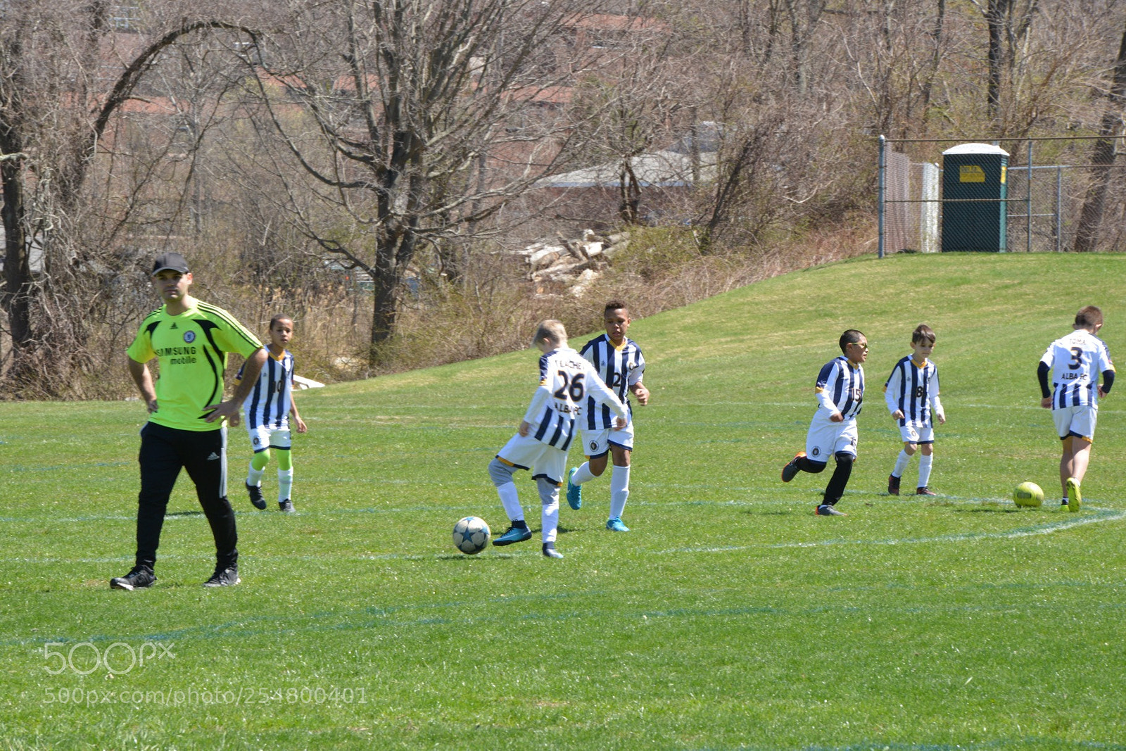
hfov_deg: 10.3
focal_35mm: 200
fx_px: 6256
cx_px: 563
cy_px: 376
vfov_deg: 6.9
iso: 1000
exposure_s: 1/160
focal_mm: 200
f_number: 20
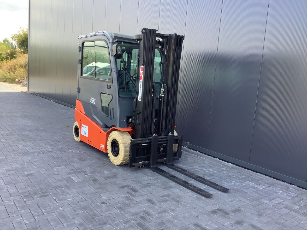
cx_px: 154
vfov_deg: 45.4
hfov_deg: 58.4
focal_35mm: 31
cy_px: 115
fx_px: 275
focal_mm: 3.3
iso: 25
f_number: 2.4
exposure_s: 1/123
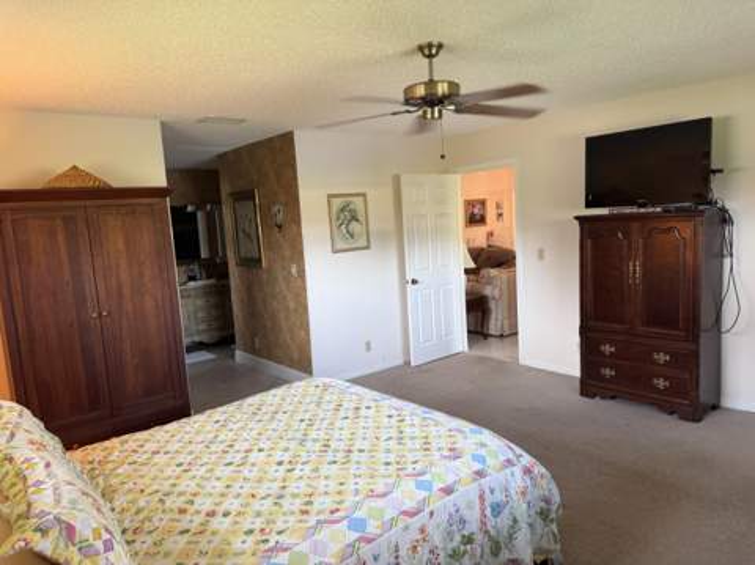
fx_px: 523
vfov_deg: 56.7
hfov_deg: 71.7
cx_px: 378
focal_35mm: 24
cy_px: 282
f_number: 1.78
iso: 200
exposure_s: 1/60
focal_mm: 6.76
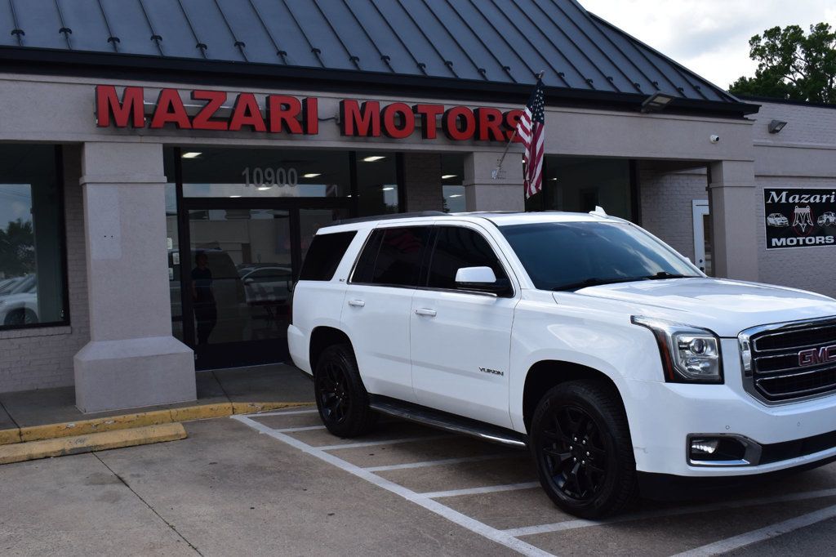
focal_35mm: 38
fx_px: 871
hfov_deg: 51.3
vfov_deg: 35.5
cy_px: 278
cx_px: 418
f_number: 11
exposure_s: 1/500
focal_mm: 25
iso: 400
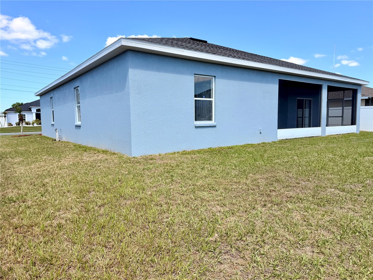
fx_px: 259
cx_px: 186
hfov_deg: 71.6
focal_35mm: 24
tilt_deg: -4.6
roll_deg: +1.9
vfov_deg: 56.8
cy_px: 140
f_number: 1.78
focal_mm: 6.76
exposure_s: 1/3021
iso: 80
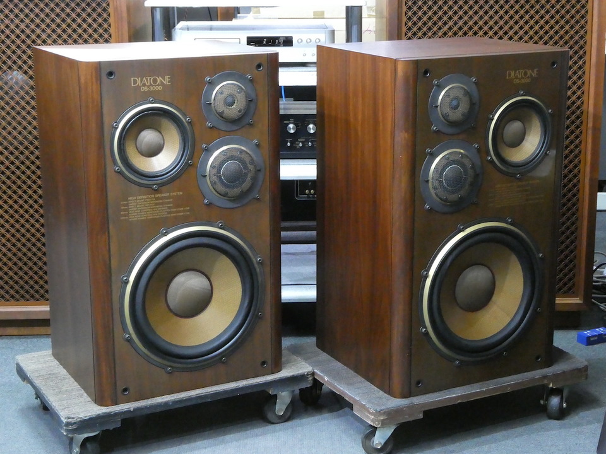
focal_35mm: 61
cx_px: 303
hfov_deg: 31.7
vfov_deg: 24.0
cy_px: 227
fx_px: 1068
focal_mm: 10.9
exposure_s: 1/6
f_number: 6.3
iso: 1600
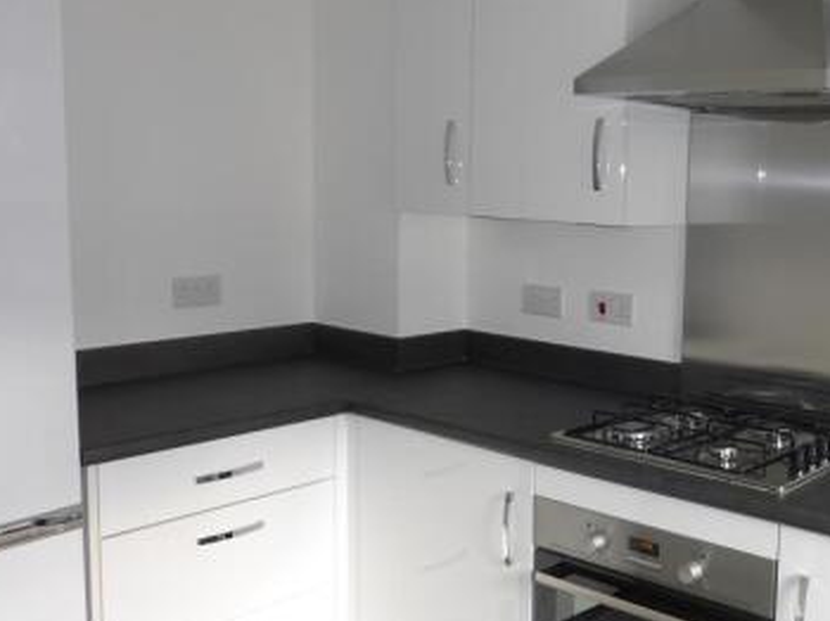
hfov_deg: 45.2
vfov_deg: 35.9
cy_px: 283
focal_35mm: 40
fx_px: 958
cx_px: 622
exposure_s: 1/20
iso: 100
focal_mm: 4.3
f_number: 3.3
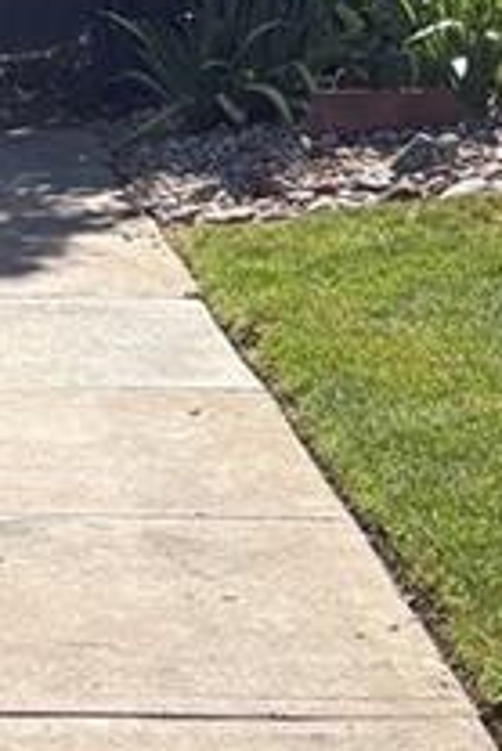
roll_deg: +0.8
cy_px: 36
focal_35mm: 156
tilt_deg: -3.5
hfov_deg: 8.3
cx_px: -578
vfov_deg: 13.0
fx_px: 3257
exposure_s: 1/2747
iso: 50
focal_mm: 5.96
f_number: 1.6
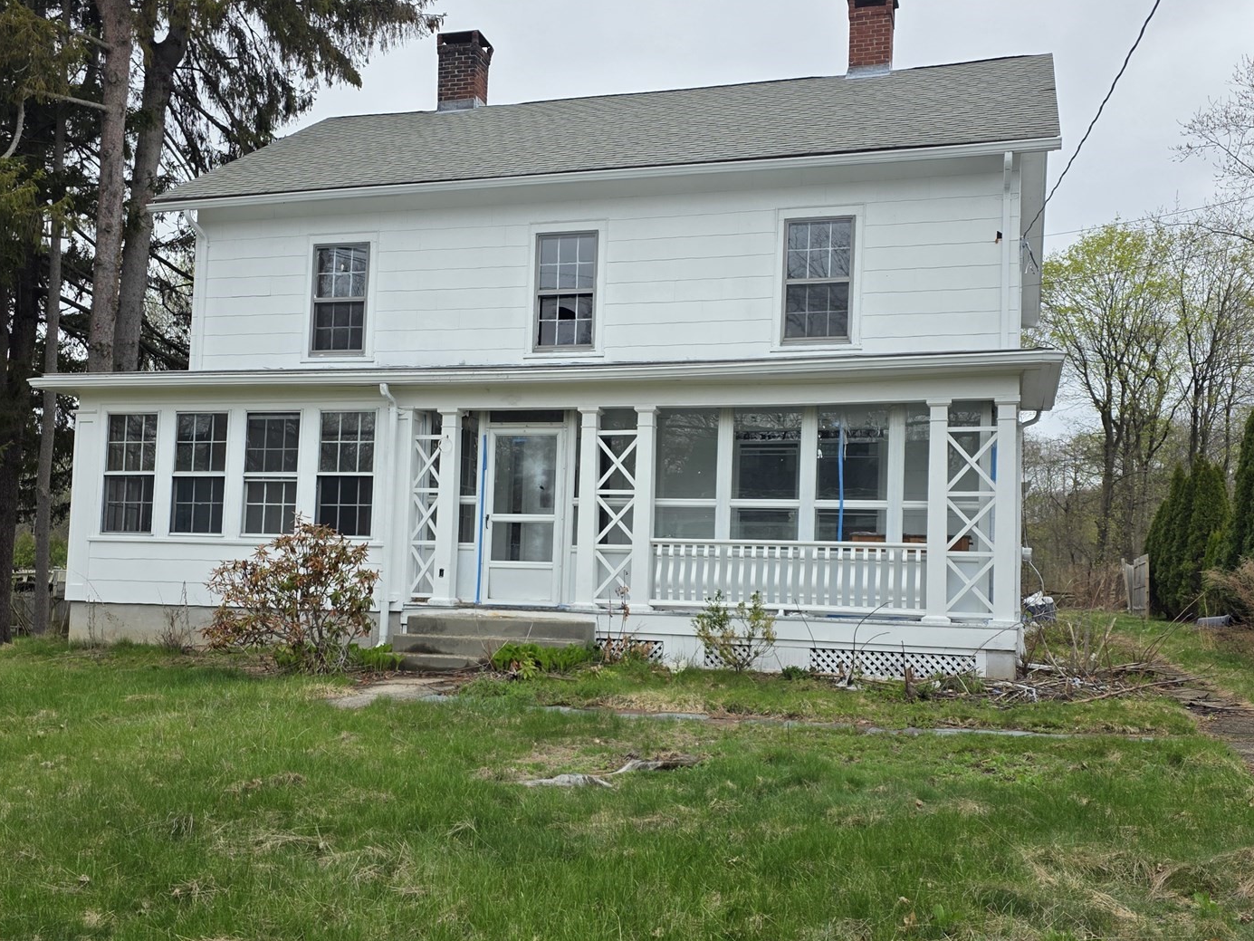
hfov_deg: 54.0
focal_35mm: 34
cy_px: 528
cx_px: 618
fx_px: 1232
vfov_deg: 41.7
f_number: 1.7
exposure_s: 1/3143
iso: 80
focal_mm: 6.3
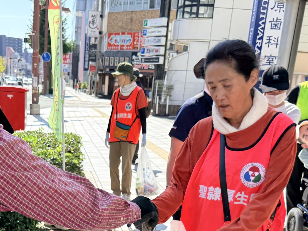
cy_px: 246
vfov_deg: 24.9
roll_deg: -3.9
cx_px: 91
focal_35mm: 55
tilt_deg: -19.6
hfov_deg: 34.4
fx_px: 489
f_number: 1.78
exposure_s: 1/2703
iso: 100
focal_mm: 6.76
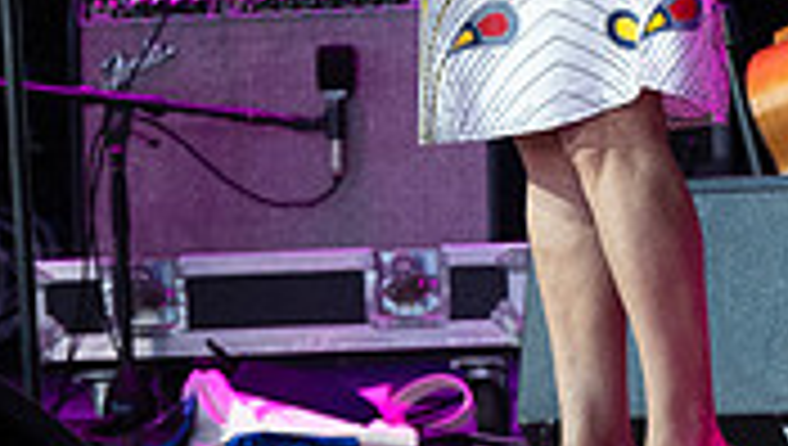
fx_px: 16885
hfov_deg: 2.7
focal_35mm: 807
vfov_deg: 1.5
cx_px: 324
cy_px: -257
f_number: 5.6
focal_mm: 200
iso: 3200
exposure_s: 1/200
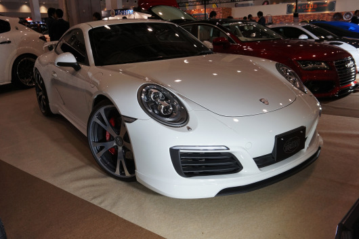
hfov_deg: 62.0
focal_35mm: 30
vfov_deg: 43.5
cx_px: 180
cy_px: 120
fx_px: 299
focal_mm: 20
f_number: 6.3
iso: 320
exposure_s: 1/60
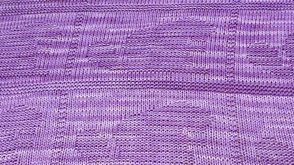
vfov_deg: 23.4
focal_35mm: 49
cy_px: 163
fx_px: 382
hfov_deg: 42.1
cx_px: 149
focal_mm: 4.13
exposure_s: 1/20
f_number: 2.4
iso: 400
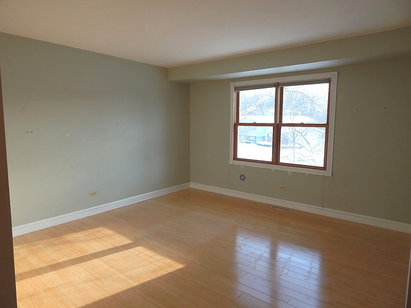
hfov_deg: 73.9
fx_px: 273
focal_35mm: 23
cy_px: 154
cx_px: 206
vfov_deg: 58.9
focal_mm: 4
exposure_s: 1/100
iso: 125
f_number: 3
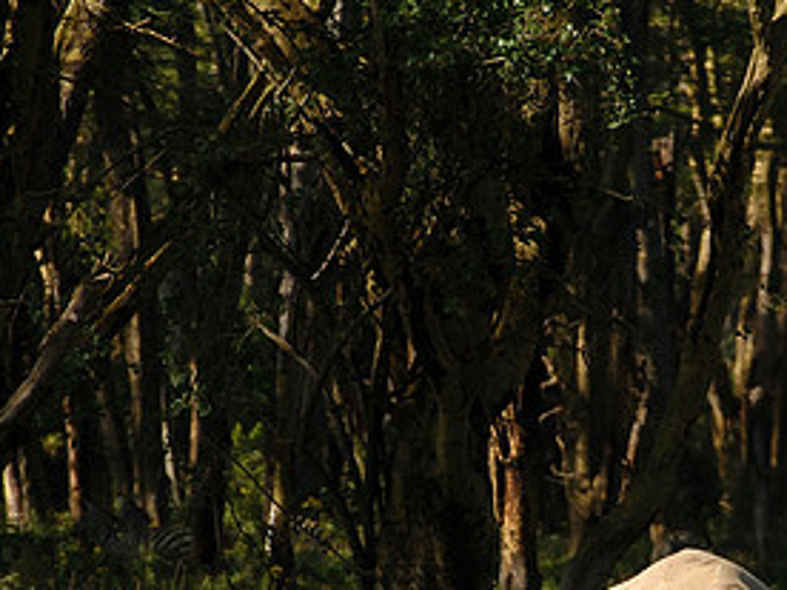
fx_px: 23417
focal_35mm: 1030
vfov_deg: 1.4
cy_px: 546
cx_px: 647
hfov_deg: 1.9
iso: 400
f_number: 8
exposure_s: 1/500
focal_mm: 340
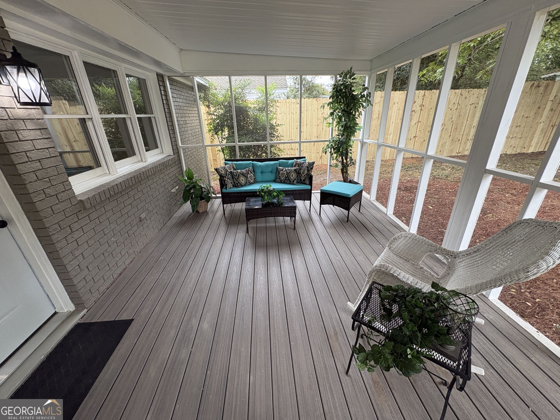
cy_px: 210
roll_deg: +1.5
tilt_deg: -23.6
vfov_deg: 85.7
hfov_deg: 102.1
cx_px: 280
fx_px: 226
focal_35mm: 14
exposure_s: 1/99
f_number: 2.2
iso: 200
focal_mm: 2.22
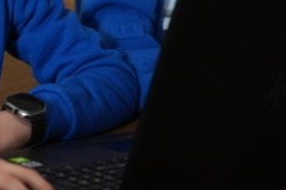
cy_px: -25
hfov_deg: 14.3
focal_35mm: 143
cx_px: 48
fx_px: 1135
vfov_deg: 9.5
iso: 1000
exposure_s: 1/160
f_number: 2.8
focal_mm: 52
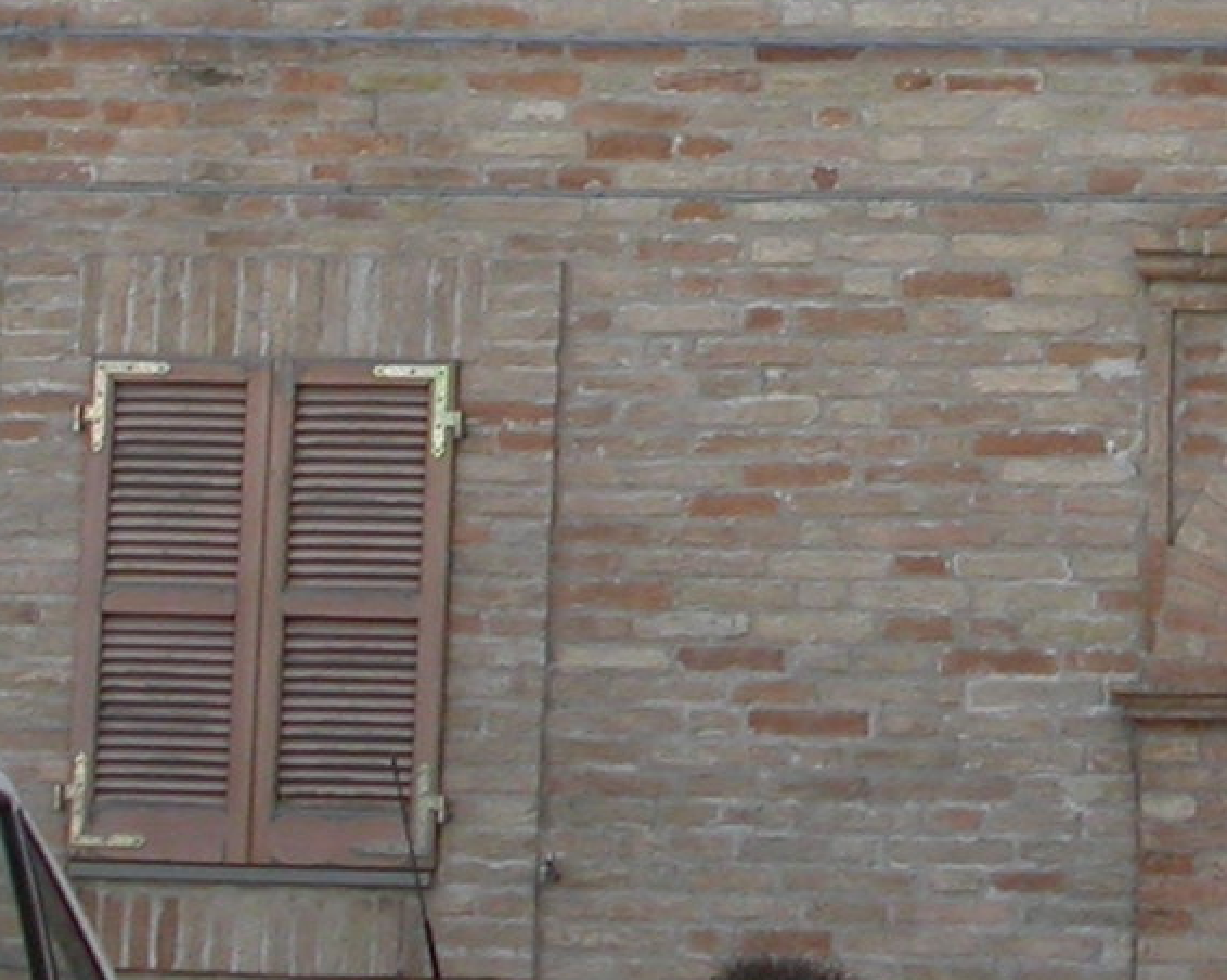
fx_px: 5407
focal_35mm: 149
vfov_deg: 10.2
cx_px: 1576
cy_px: -232
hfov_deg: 12.6
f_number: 5.3
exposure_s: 1/212
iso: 100
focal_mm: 7.85
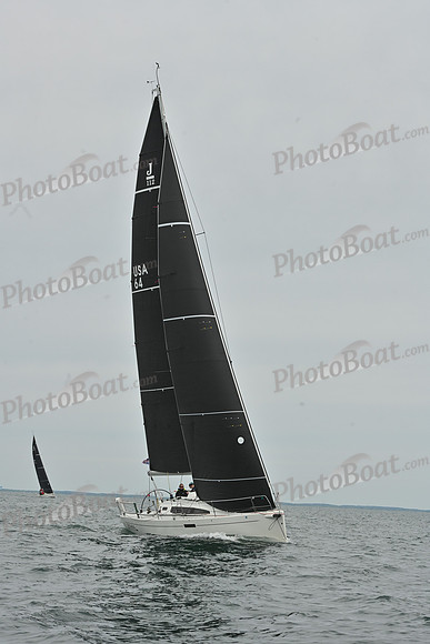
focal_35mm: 100
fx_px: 1790
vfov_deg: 20.4
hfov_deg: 13.7
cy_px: 322
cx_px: 215
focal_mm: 100
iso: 320
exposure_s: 1/1000
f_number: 10
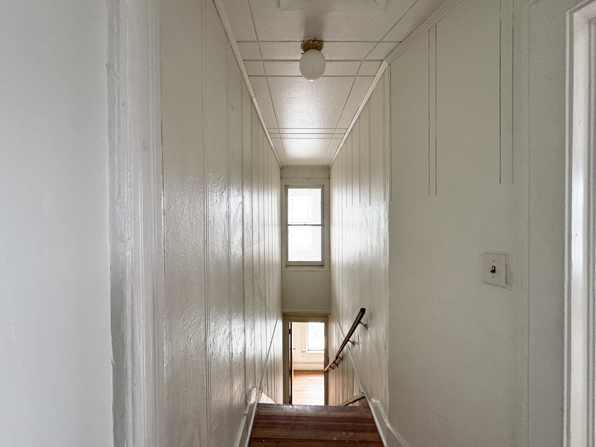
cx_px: 298
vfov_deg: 85.7
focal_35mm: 14
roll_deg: +0.8
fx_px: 241
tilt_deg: -1.7
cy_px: 224
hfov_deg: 102.1
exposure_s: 1/99
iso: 160
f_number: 2.2
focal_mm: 2.22
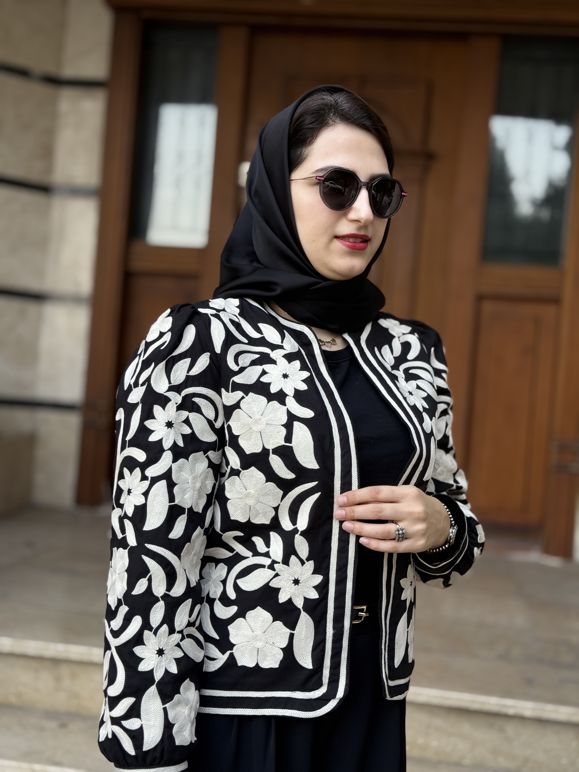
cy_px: 386
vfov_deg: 39.7
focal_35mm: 48
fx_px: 1070
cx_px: 290
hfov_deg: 30.3
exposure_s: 1/270
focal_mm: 6.76
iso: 64
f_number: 1.78
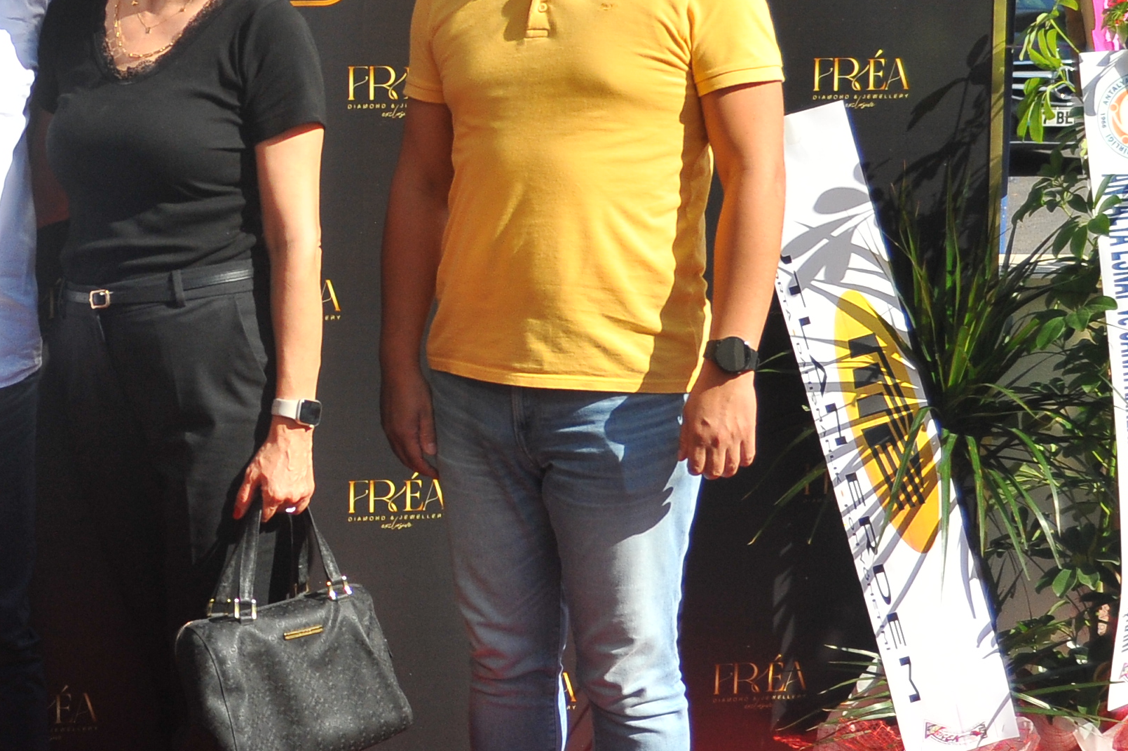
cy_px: 288
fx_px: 2568
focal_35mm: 82
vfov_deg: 16.6
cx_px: 69
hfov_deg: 24.0
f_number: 6.3
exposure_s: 1/6400
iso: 1250
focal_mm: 31
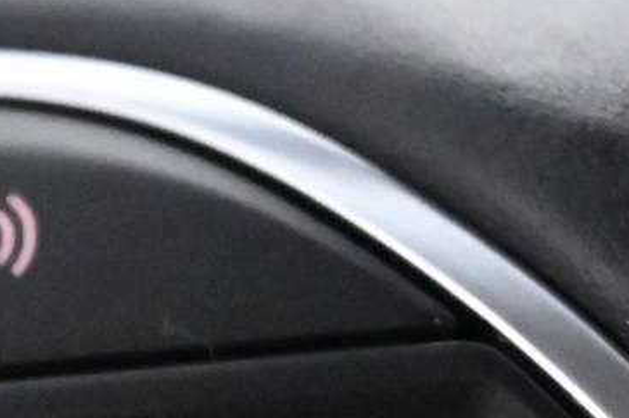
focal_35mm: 247
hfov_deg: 8.2
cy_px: 618
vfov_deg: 5.5
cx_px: -166
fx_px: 4316
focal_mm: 37
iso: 11400
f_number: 5.3
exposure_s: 1/60
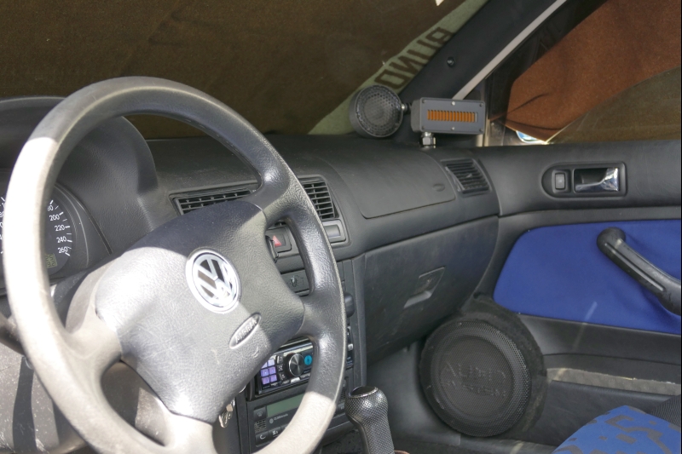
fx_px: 947
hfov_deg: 39.6
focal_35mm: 50
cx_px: 341
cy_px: 227
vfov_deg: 27.0
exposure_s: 1/80
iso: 160
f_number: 3.3
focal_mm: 18.17
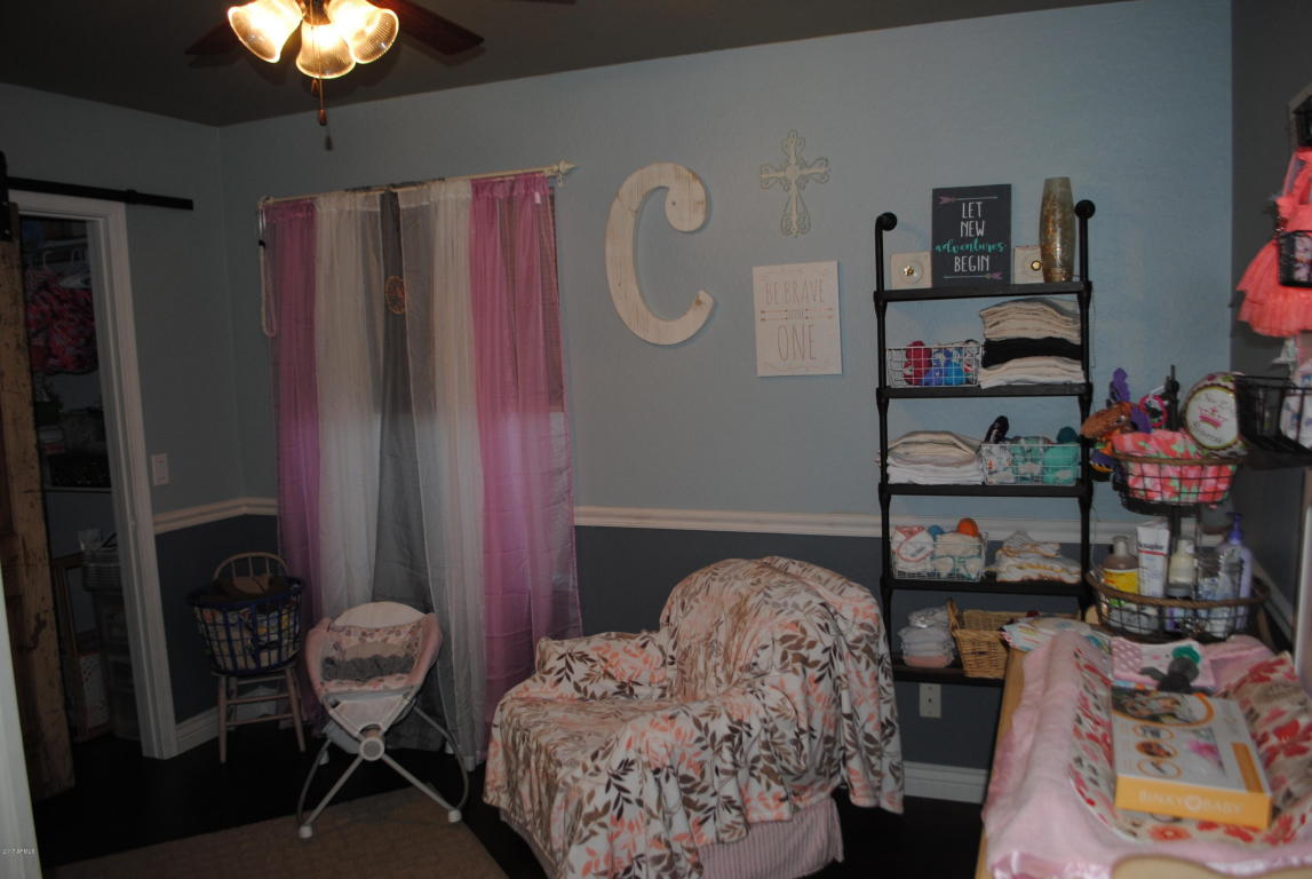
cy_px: 440
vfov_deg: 48.1
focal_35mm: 27
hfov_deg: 67.3
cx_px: 656
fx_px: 985
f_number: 3.5
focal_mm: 18
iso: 200
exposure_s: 1/60
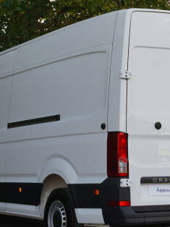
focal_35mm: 96
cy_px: 121
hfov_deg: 15.3
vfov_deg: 20.4
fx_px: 631
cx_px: 111
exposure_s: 1/80
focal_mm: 49.1
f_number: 4.5
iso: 100
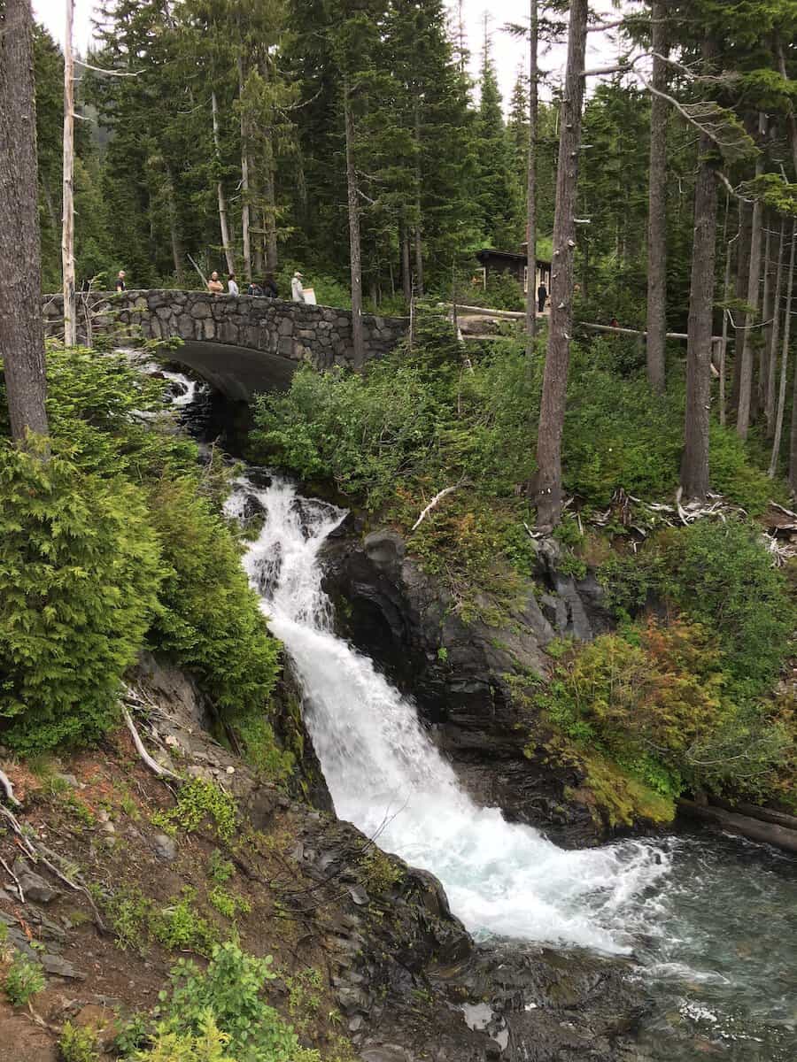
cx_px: 398
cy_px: 531
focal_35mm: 29
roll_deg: +1.8
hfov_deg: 48.2
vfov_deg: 61.7
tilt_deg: -12.8
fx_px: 890
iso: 32
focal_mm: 4.15
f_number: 2.2
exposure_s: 1/60
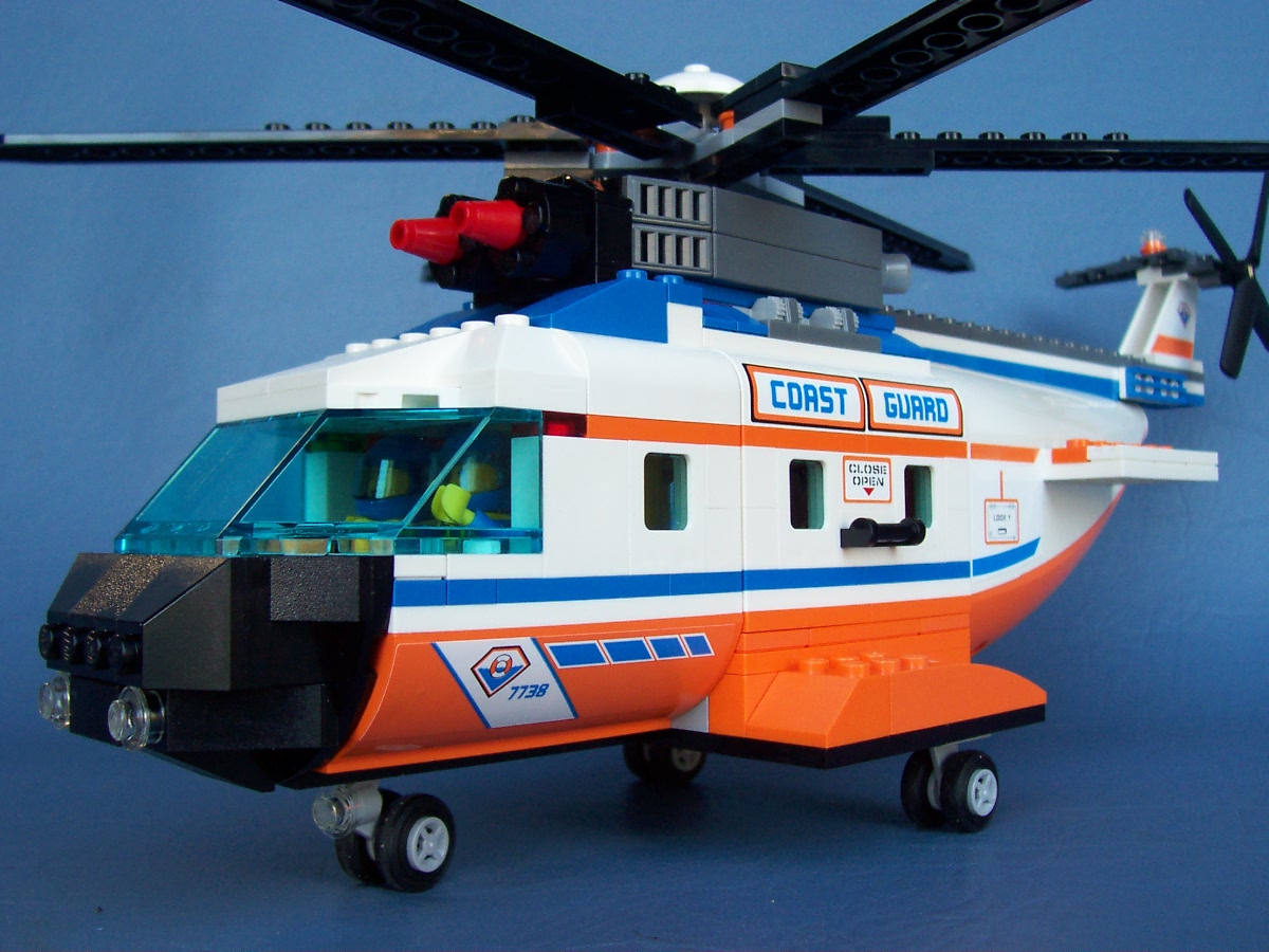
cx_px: 634
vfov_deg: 38.7
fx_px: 1356
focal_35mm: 37
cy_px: 476
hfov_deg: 50.1
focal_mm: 5.6
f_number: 2.8
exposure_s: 1/90
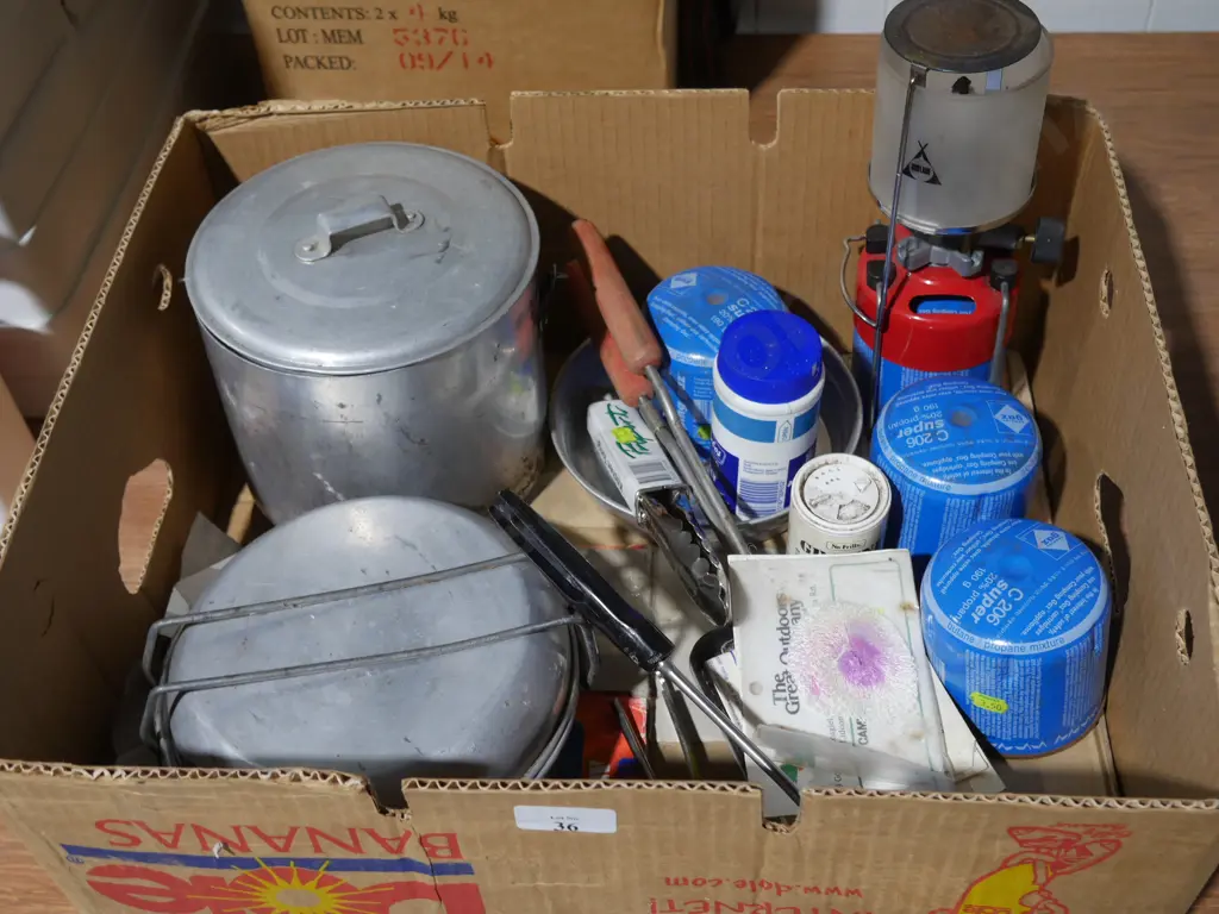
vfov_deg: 36.0
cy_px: 457
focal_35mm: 40
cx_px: 610
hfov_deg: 46.8
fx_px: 1409
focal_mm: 20
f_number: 4.5
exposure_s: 1/60
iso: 400
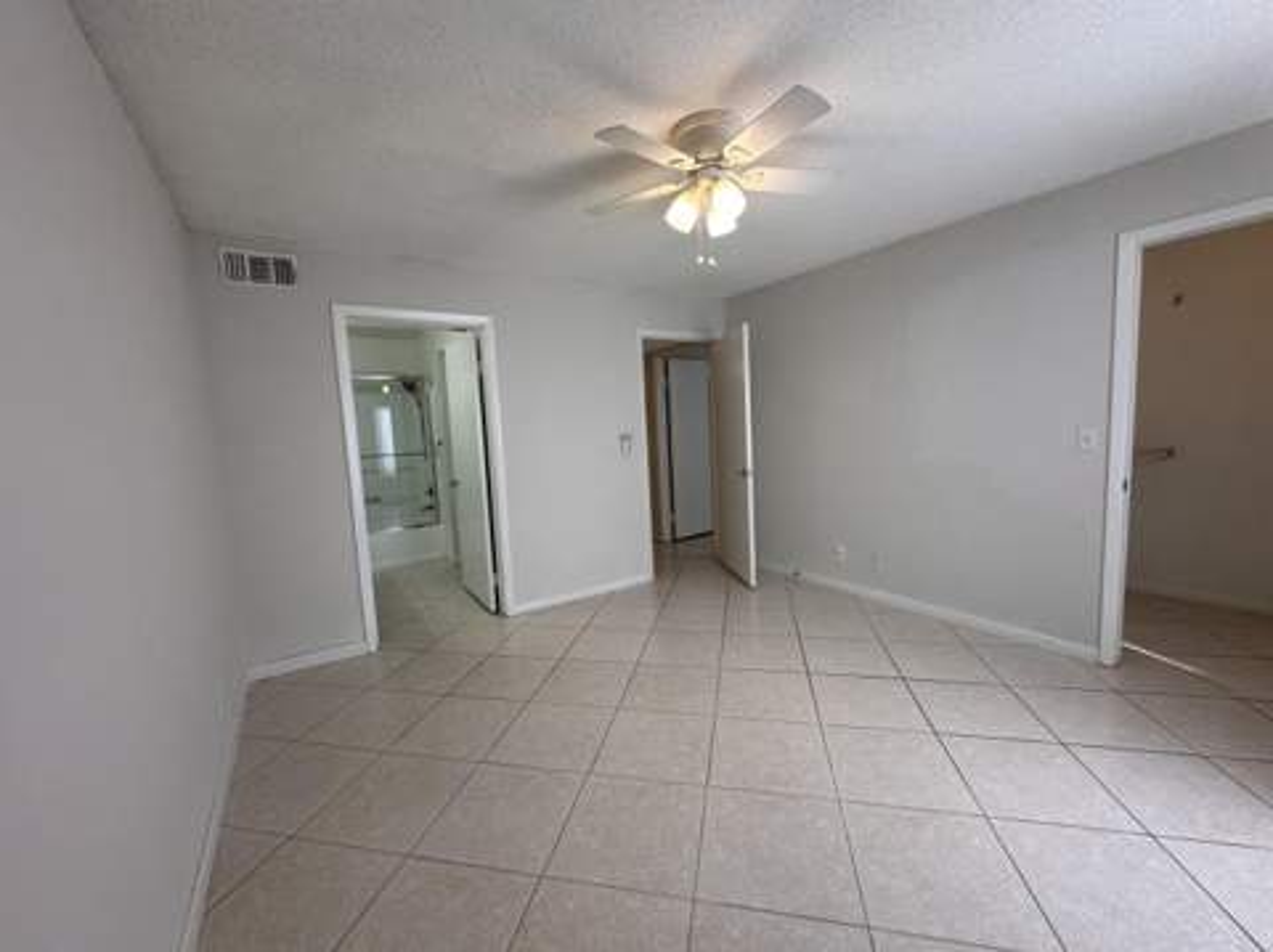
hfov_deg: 102.1
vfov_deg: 85.6
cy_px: 476
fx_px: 514
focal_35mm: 14
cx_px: 636
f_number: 2.2
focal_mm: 2.22
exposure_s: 1/120
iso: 100
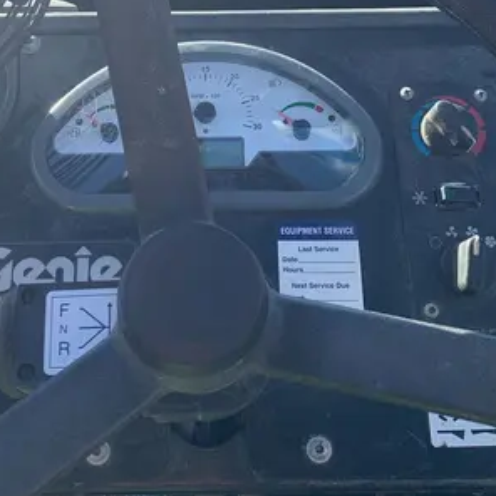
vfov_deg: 29.1
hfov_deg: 30.0
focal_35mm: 57
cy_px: 76
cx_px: 203
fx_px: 924
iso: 25
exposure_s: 1/567
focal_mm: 4.25
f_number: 1.8
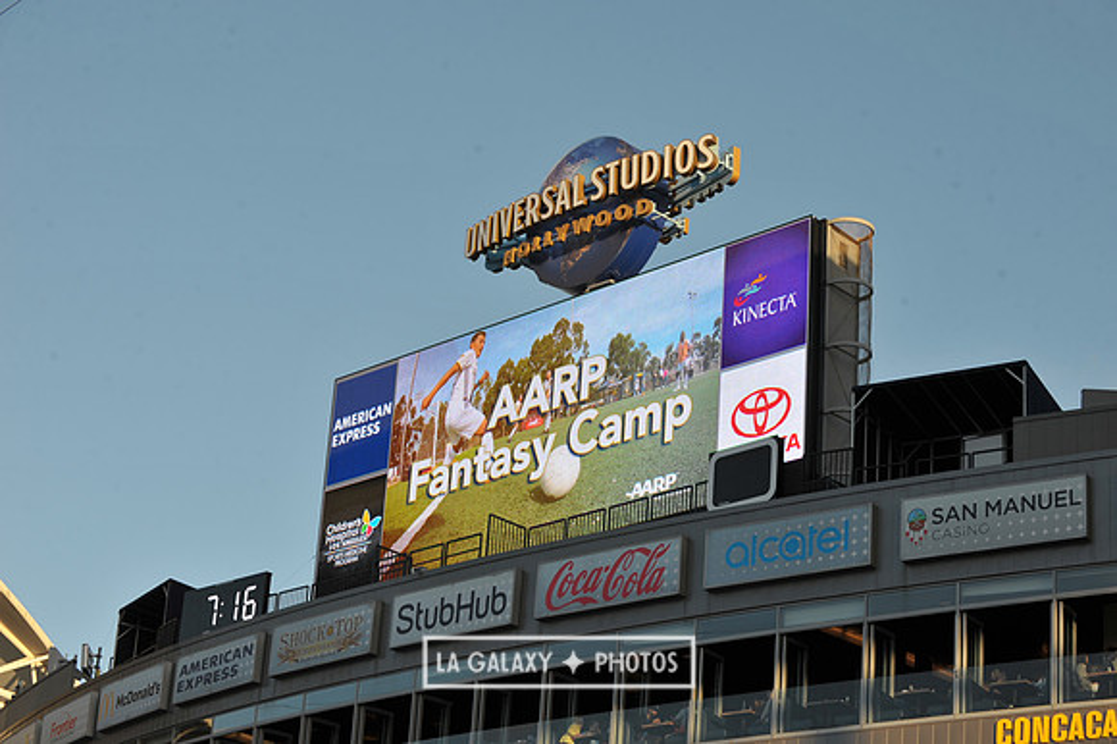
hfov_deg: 25.4
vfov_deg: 17.0
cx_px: 558
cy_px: 372
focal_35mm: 80
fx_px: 2481
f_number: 8
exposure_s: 1/250
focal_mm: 80
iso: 200
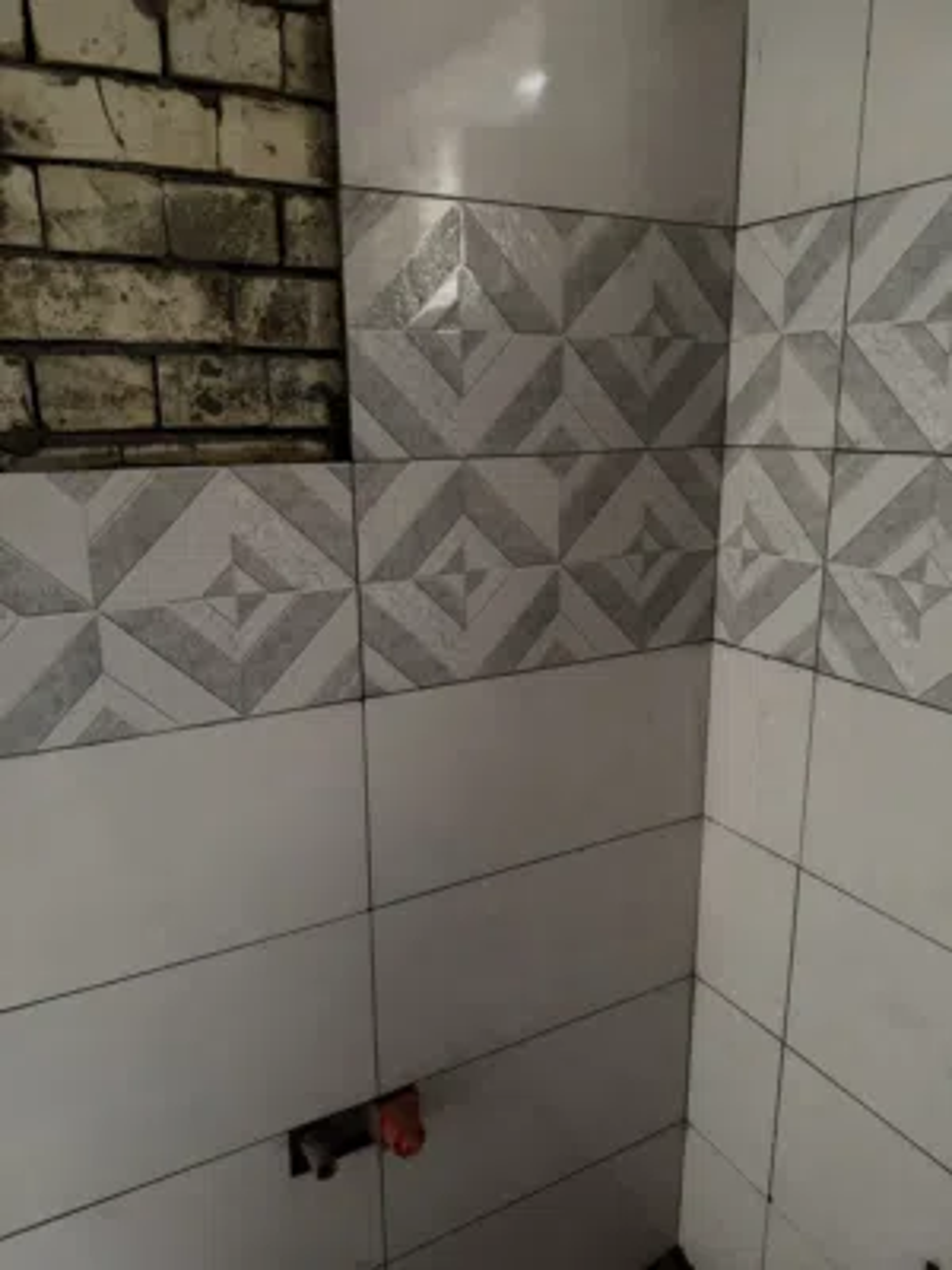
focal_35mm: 24
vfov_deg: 71.6
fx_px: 880
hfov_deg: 56.8
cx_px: 476
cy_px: 635
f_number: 1.78
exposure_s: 1/30
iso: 1000
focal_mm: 6.76
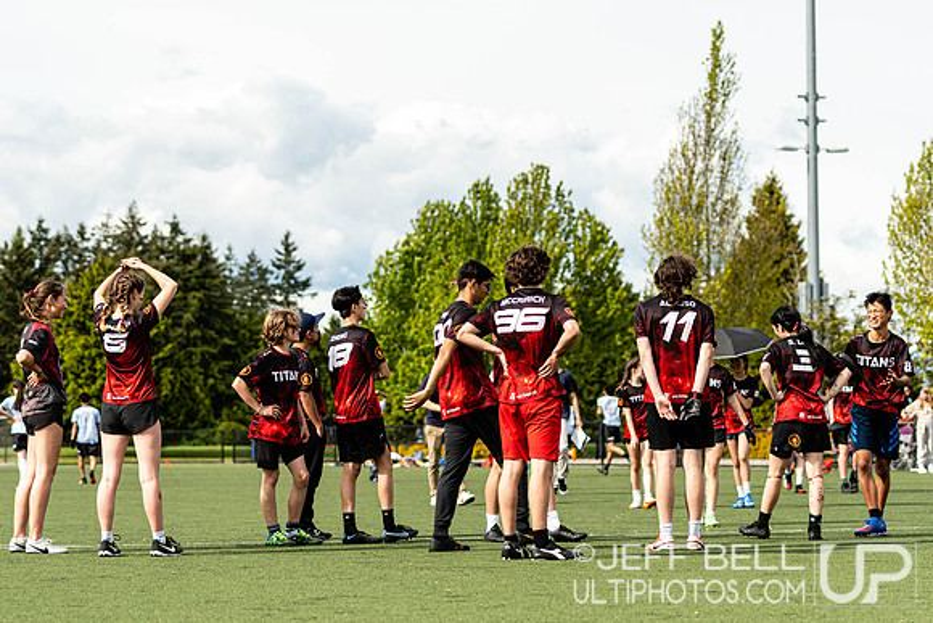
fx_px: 2852
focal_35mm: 110
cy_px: 311
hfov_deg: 18.6
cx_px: 479
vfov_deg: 12.5
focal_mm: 70
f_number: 2.8
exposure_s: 1/2500
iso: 200
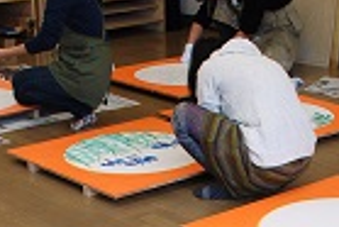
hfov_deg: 20.9
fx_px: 914
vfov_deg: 13.5
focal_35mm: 97
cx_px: 244
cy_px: 321
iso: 200
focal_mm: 20
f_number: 4
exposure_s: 1/60
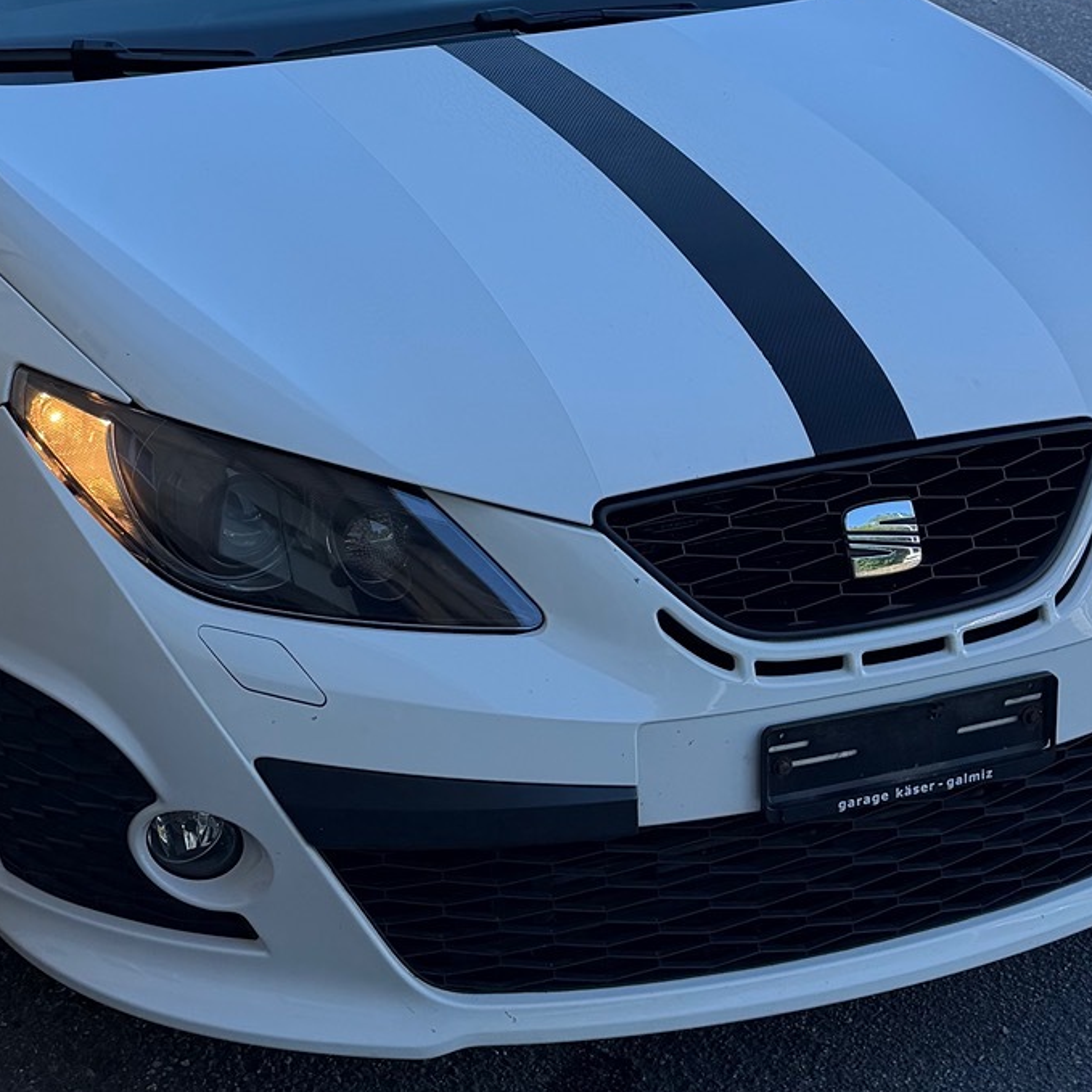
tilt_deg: -13.9
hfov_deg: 26.8
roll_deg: +0.5
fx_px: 2248
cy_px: 286
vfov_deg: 27.0
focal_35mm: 63
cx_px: 228
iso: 80
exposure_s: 1/1292
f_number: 1.78
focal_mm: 6.76
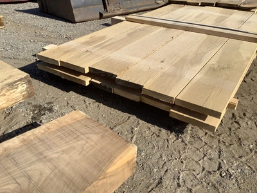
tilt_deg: -29.7
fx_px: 230
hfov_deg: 58.4
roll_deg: -0.9
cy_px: 96
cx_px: 128
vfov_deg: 45.4
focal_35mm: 31
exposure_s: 1/1733
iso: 25
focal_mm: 3.3
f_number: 2.4
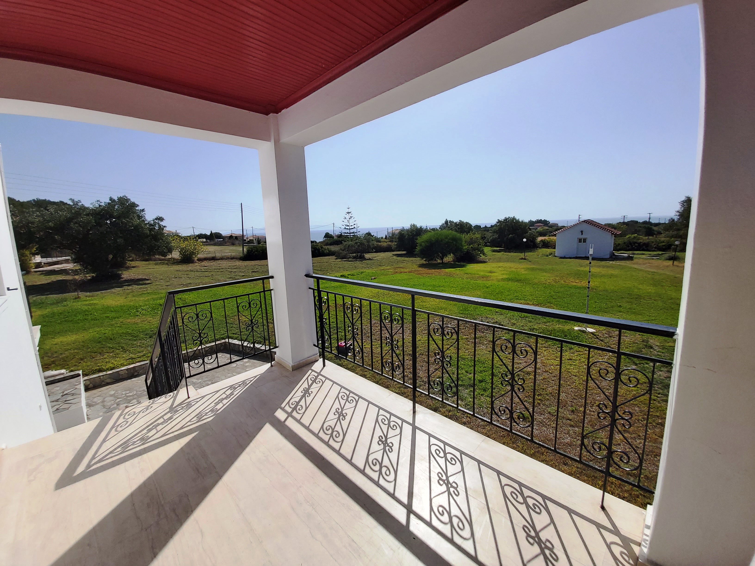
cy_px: 283
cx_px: 378
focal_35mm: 12
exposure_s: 1/3956
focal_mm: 1.42
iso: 40
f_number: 2.2
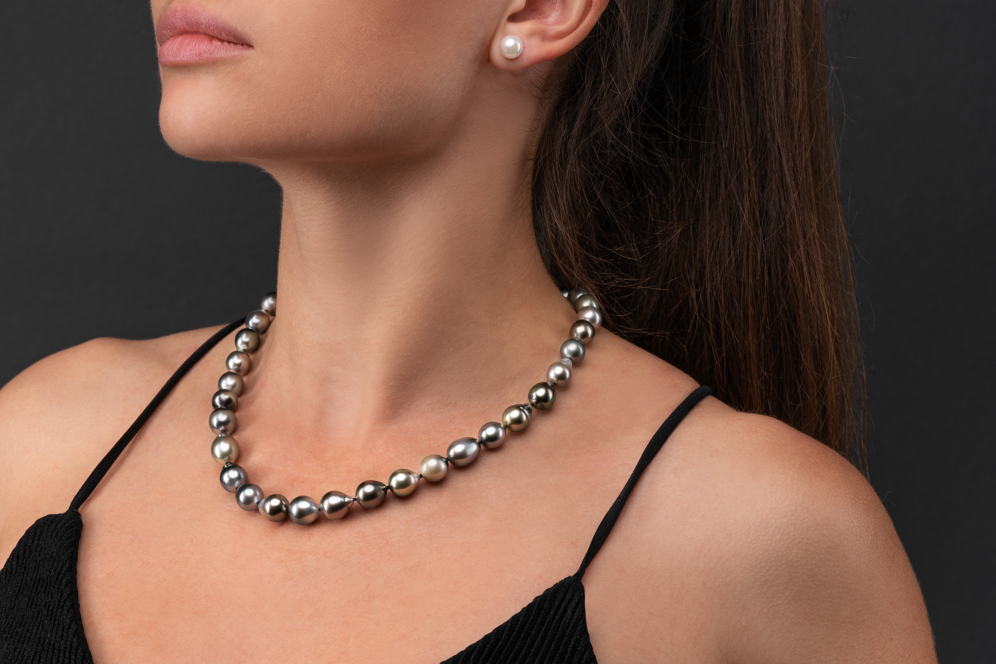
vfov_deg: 9.9
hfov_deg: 14.8
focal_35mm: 138
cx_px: 372
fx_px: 3818
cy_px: 388
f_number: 13
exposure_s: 1/200
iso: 100
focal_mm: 105
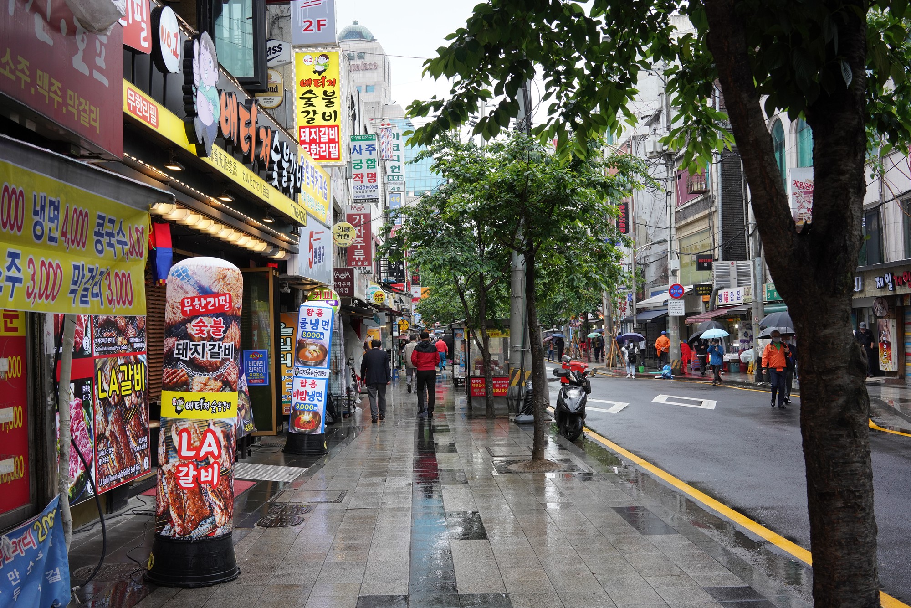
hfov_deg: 54.4
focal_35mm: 35
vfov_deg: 37.9
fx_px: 886
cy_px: 304
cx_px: 456
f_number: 8
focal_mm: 35
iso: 640
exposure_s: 1/100
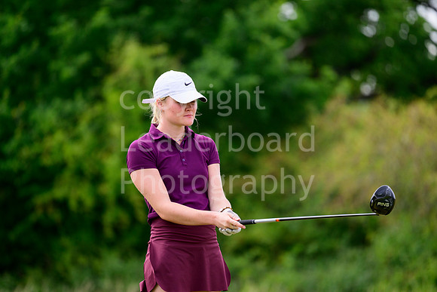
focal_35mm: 380
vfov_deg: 3.6
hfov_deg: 5.4
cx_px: 218
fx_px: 4614
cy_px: 146
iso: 1000
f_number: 5.6
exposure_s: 1/2000
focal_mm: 380
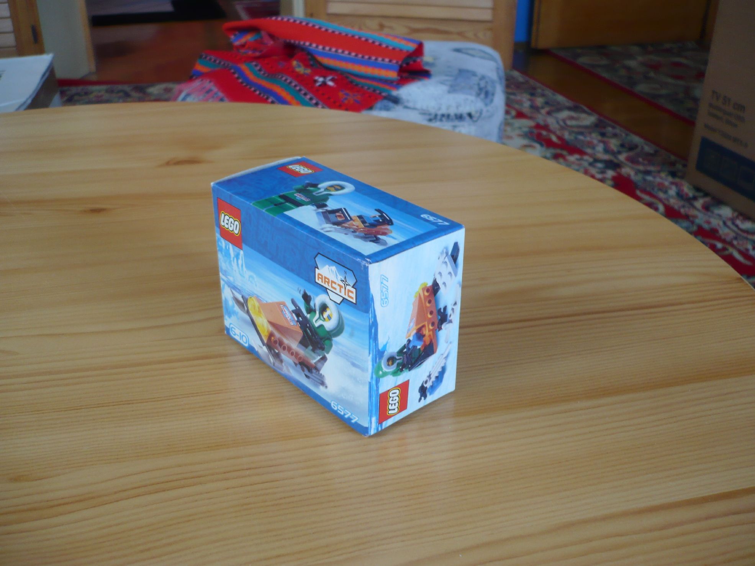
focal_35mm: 35
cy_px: 283
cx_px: 378
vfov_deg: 40.7
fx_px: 763
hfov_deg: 52.6
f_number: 2.8
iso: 100
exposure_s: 1/40
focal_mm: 5.8
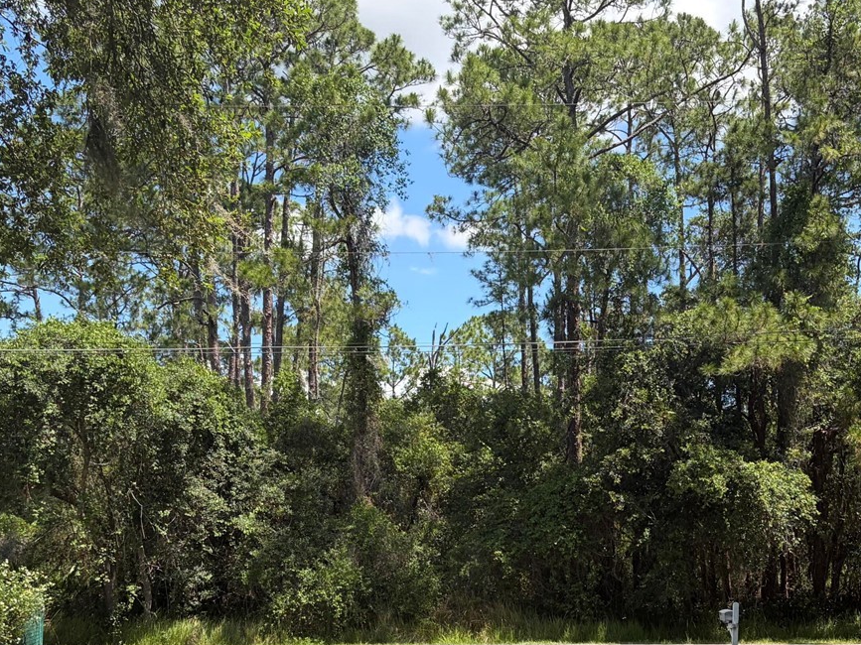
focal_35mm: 48
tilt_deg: +3.2
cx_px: 502
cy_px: 488
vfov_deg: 29.7
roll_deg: +0.9
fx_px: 1194
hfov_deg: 39.5
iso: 50
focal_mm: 5.96
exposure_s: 1/1550
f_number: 1.6
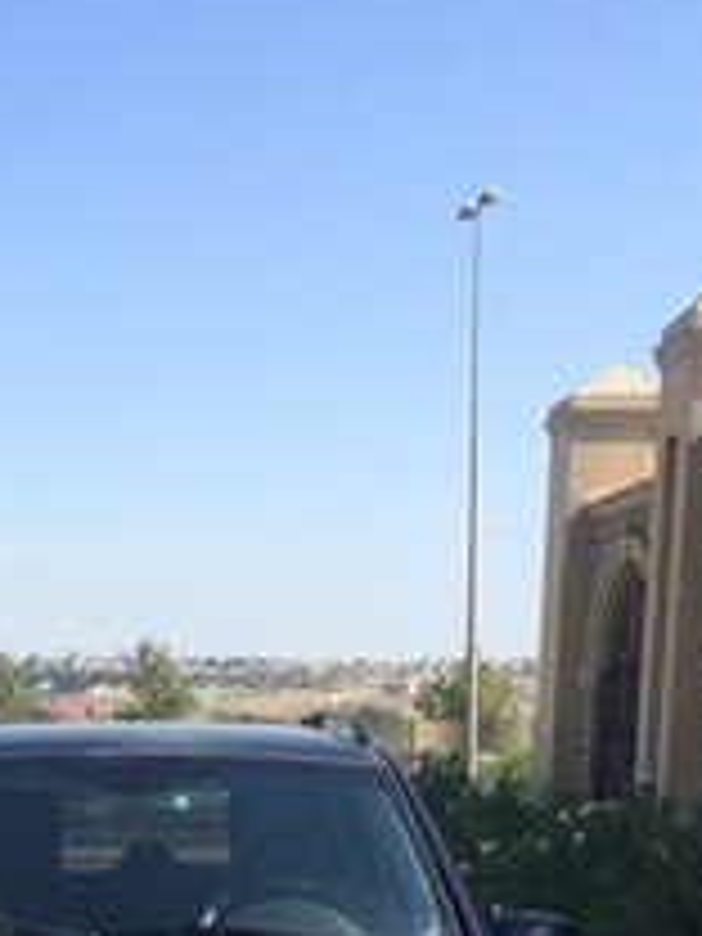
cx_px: 94
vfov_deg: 26.1
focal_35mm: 69
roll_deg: -0.1
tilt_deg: -11.8
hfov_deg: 20.9
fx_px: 1866
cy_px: 1012
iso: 32
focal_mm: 4.15
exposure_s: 1/1244
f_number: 2.2
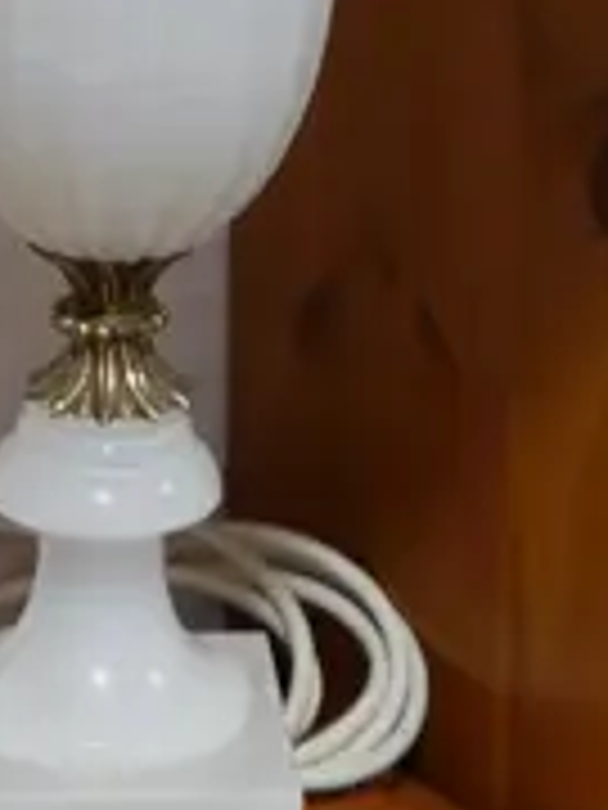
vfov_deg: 8.5
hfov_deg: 6.9
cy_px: -1030
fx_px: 5058
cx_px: 196
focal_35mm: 216
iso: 320
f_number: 4.1
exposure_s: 1/60
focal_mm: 19
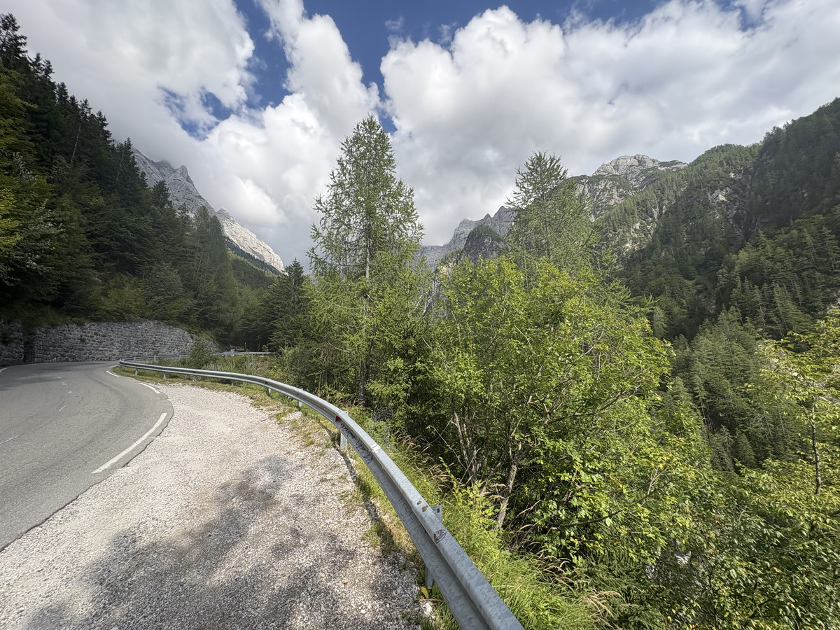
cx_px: 420
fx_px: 340
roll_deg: +1.0
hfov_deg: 102.1
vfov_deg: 85.7
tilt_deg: +12.9
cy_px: 315
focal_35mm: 14
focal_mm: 2.22
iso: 64
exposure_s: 1/1506
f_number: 2.2
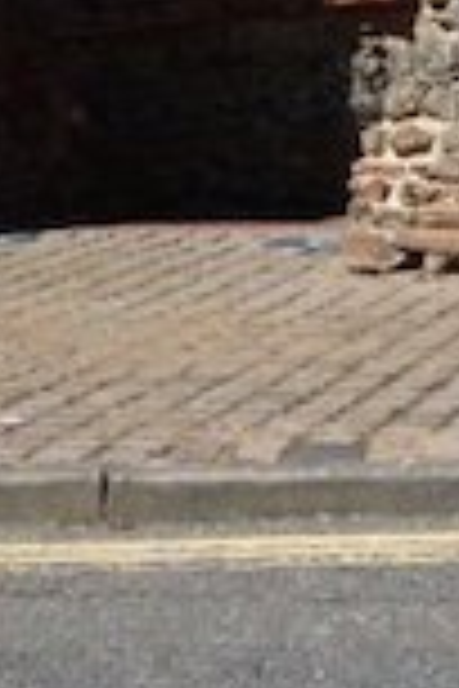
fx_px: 3786
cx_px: 783
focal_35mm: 198
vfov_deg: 10.2
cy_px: -182
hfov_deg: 6.8
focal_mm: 8.1
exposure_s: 1/800
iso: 100
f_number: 3.8
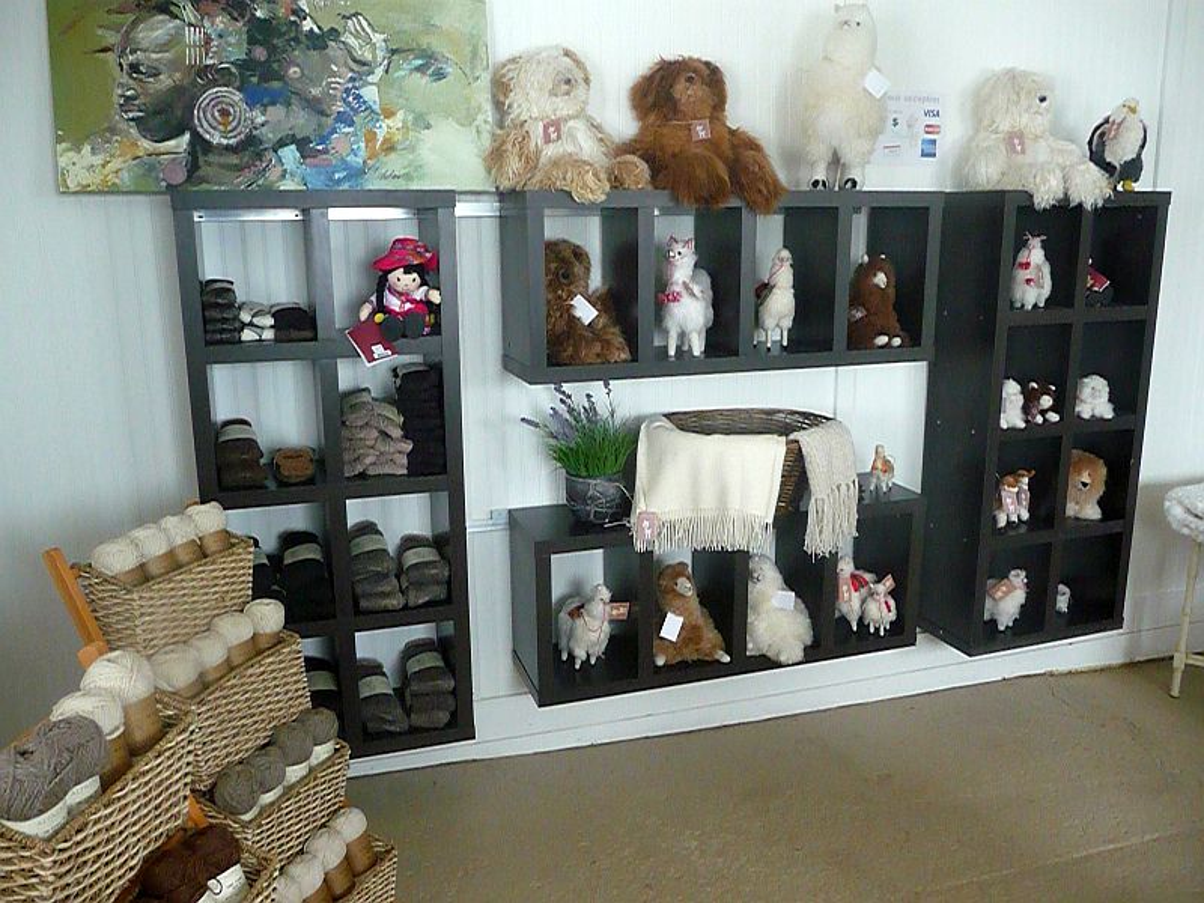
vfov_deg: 49.7
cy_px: 452
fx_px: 974
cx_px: 602
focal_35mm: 28
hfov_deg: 63.4
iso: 800
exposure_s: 1/60
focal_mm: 4.7
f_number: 3.3
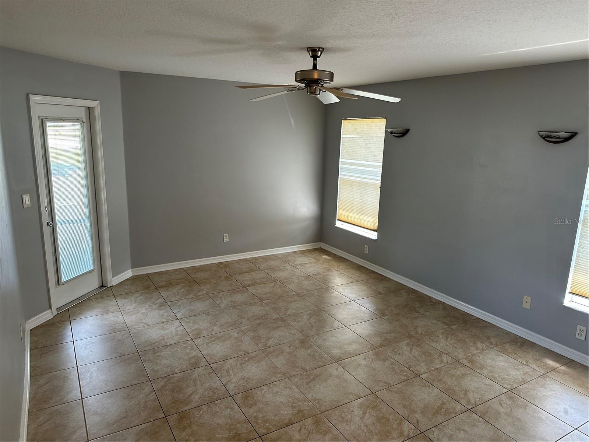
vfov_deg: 56.8
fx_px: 408
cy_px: 221
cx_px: 294
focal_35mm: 24
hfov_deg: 71.6
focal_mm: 6.86
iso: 200
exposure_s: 1/120
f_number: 1.78
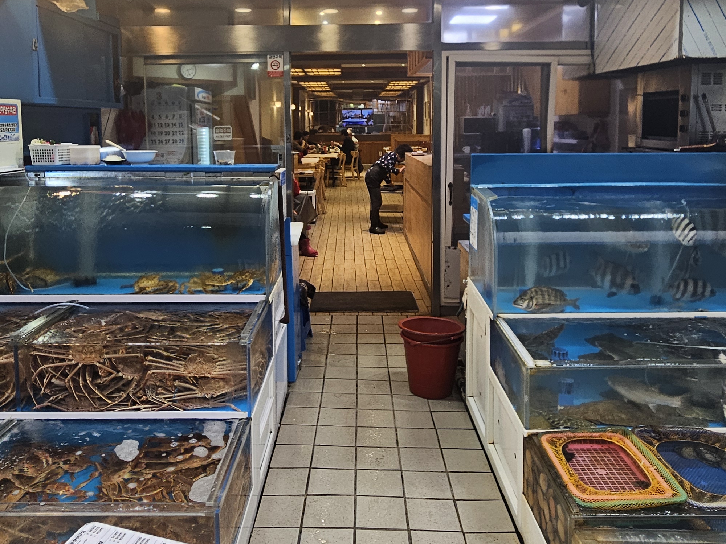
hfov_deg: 67.3
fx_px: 545
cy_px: 180
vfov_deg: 52.0
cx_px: 343
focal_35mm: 26
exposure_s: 1/60
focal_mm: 2.2
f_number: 2.2
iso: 64
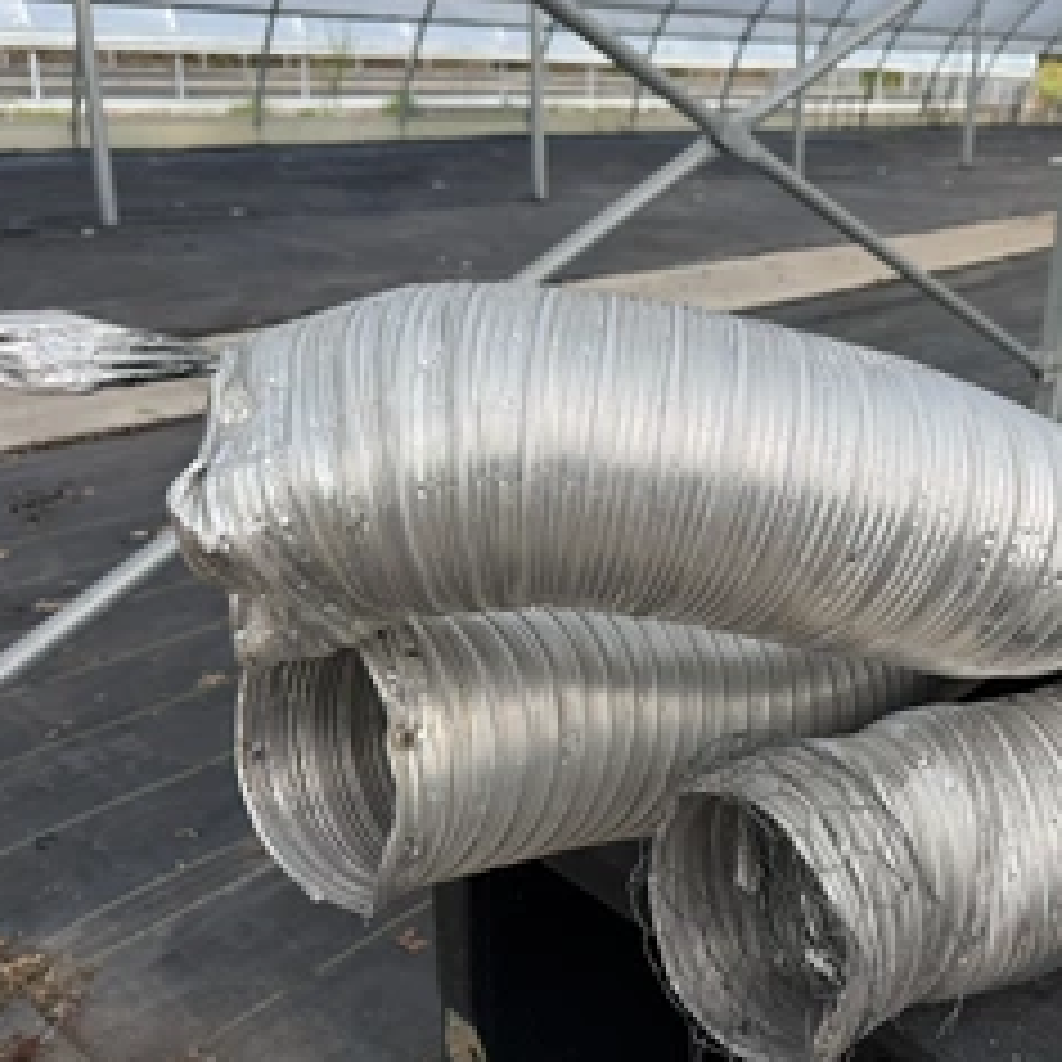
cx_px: 814
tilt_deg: -20.1
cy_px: 513
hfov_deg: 44.3
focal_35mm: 36
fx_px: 1250
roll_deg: -4.5
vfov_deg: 46.0
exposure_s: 1/2525
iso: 80
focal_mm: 6.76
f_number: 1.78
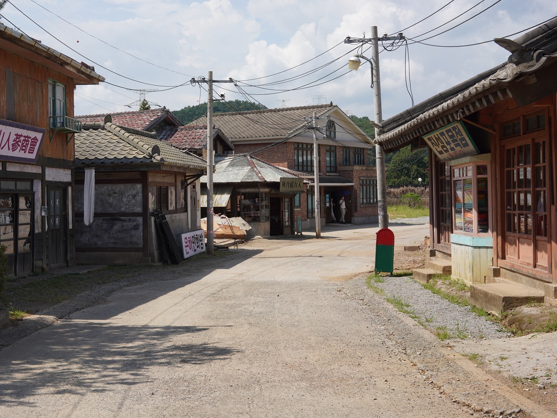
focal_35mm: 47
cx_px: 238
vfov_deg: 30.8
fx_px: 756
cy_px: 168
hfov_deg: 40.3
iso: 100
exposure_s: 1/100
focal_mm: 35
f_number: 14
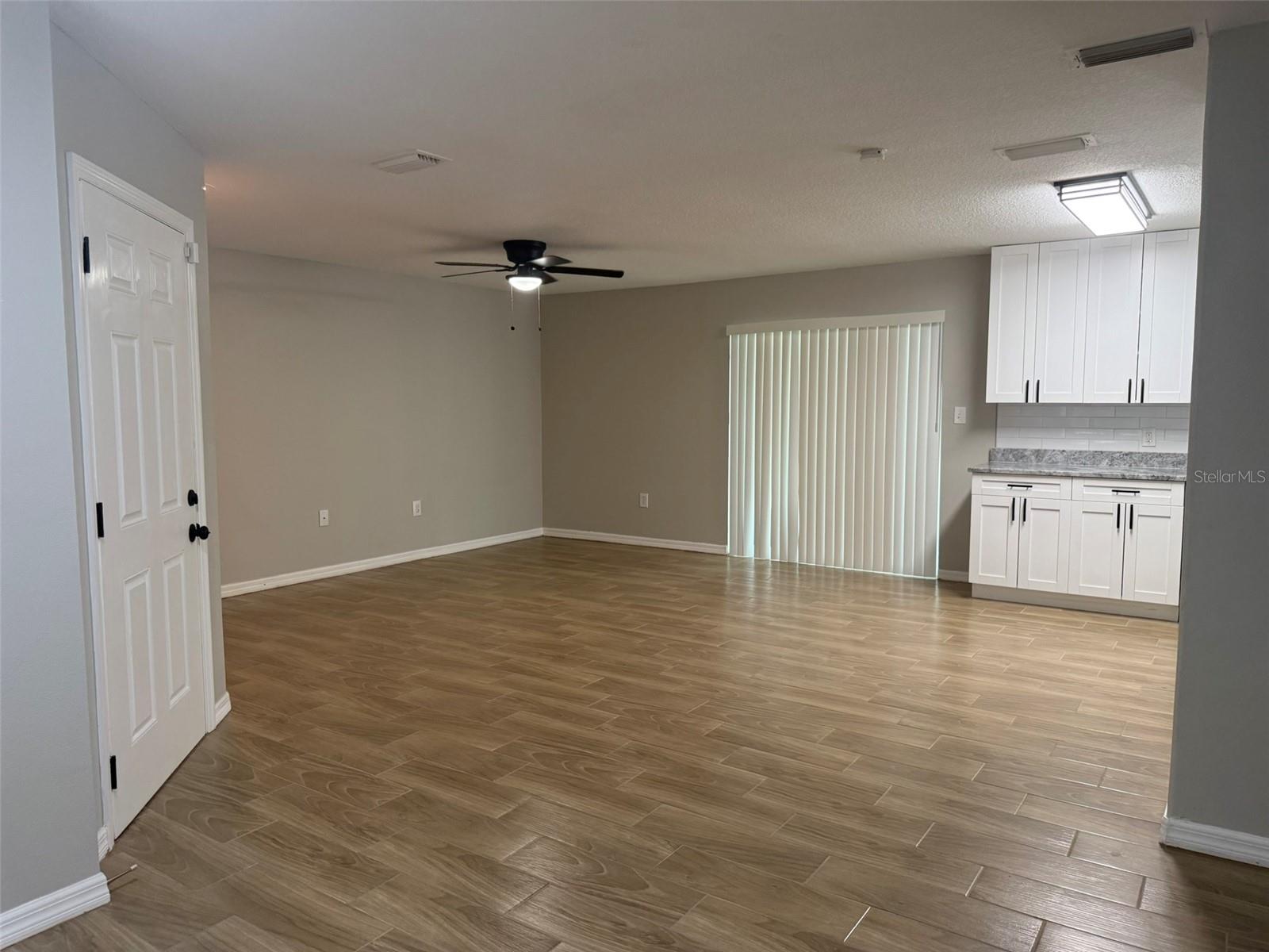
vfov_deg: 56.8
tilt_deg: -3.6
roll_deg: -0.5
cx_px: 634
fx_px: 880
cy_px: 476
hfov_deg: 71.6
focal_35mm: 24
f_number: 1.78
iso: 250
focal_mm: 6.76
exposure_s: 1/120
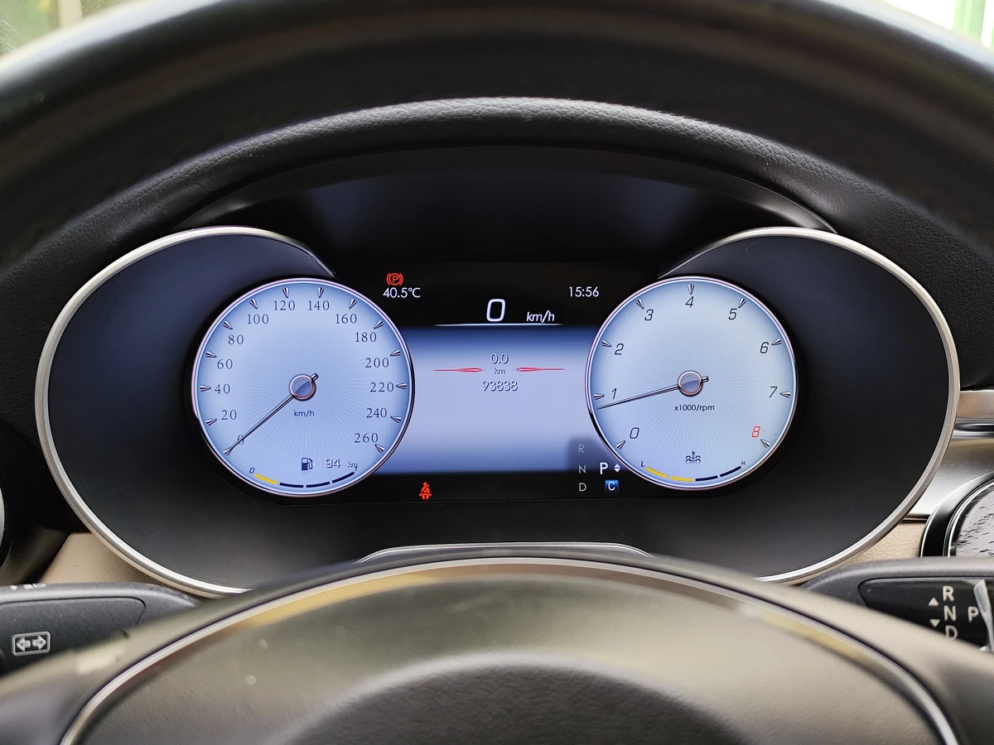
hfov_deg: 56.8
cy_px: 372
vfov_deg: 44.2
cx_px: 497
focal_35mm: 32
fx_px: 919
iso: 80
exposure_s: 1/100
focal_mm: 6.19
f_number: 1.65
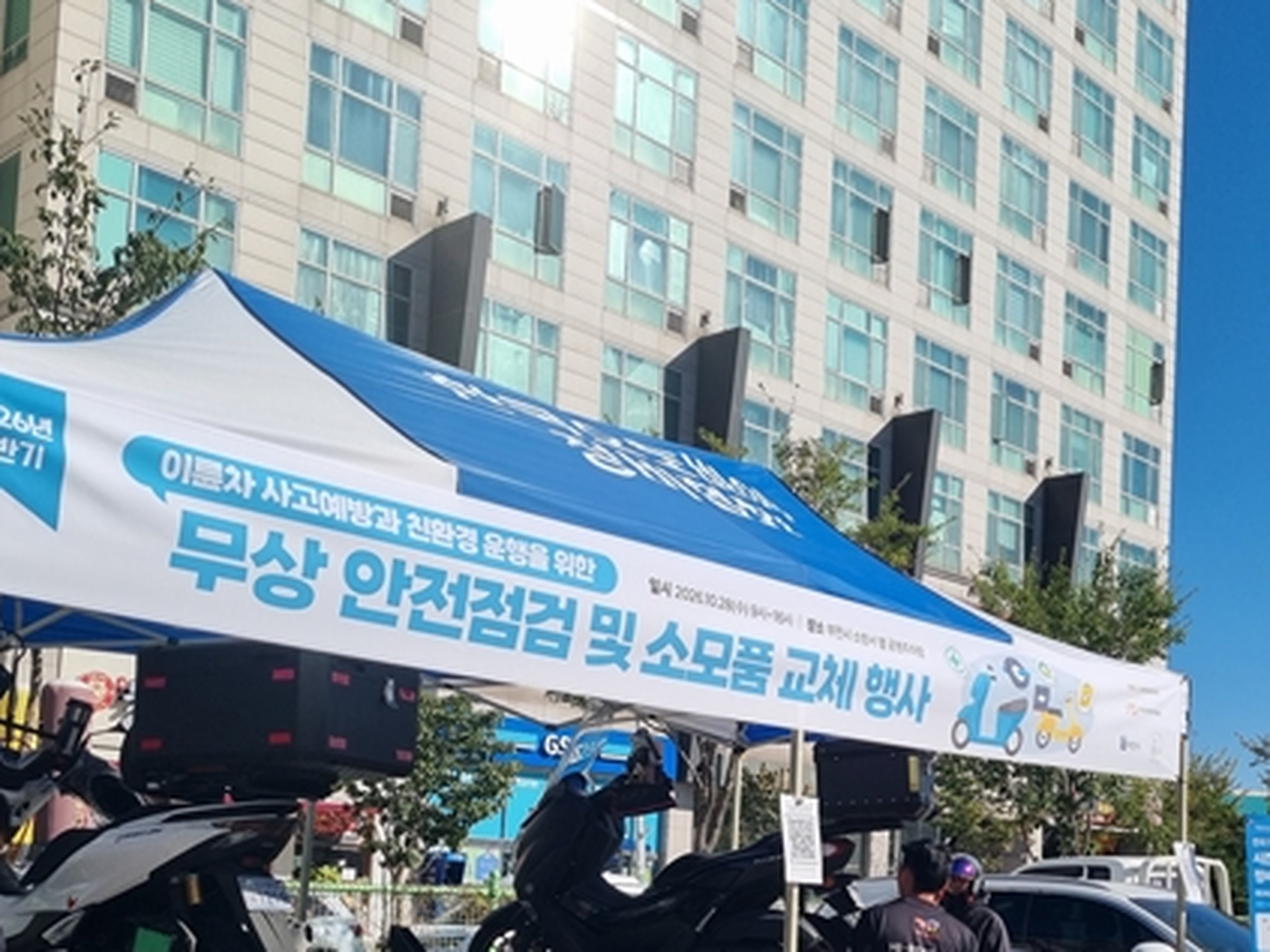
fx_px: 1577
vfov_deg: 32.7
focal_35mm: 43
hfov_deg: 43.7
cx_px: 748
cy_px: 749
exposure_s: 1/4816
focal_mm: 5.4
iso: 50
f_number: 1.8
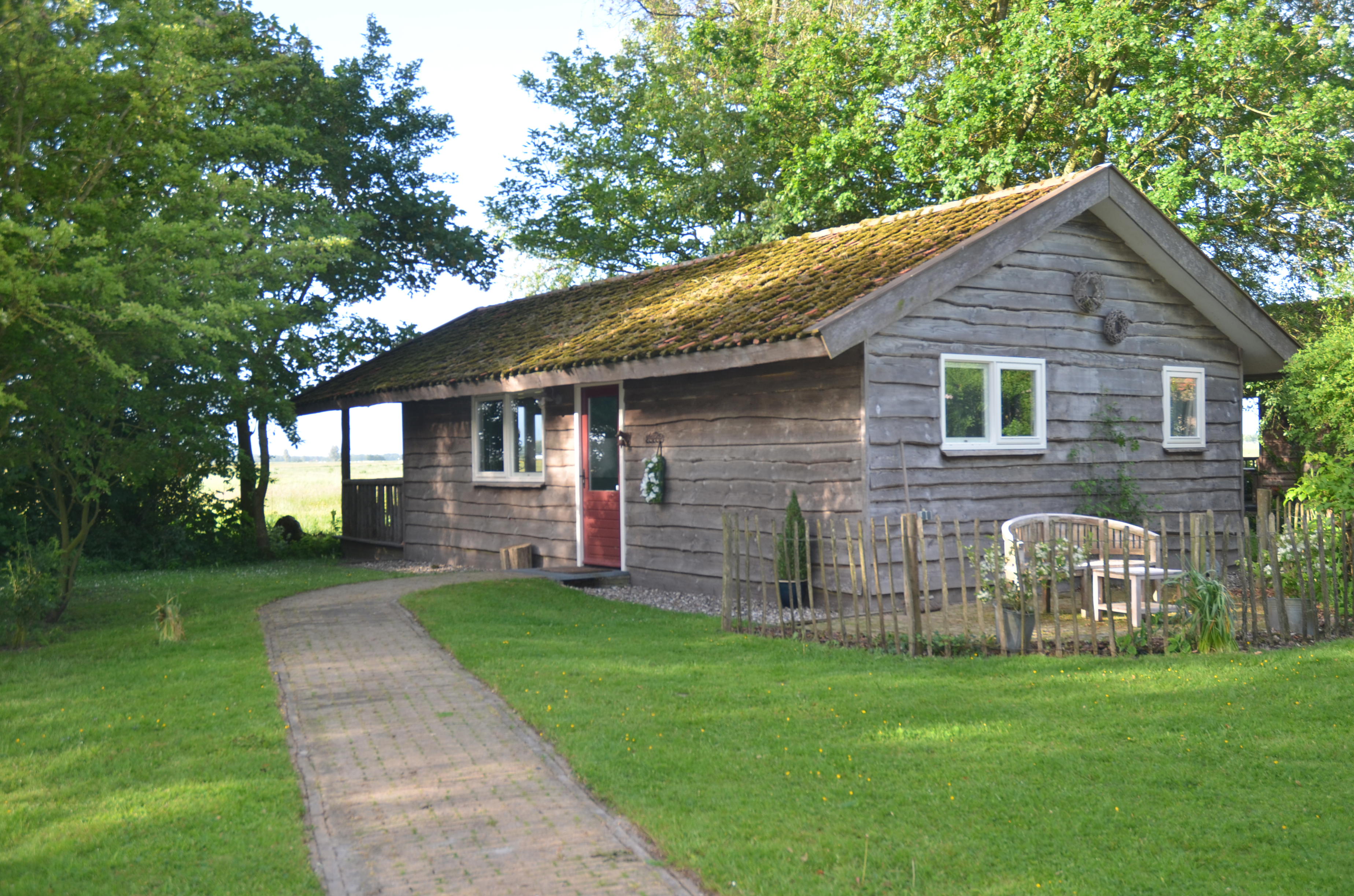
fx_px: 1239
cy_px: 448
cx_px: 677
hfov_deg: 57.3
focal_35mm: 33
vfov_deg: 39.8
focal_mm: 22
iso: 200
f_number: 4
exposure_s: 1/250
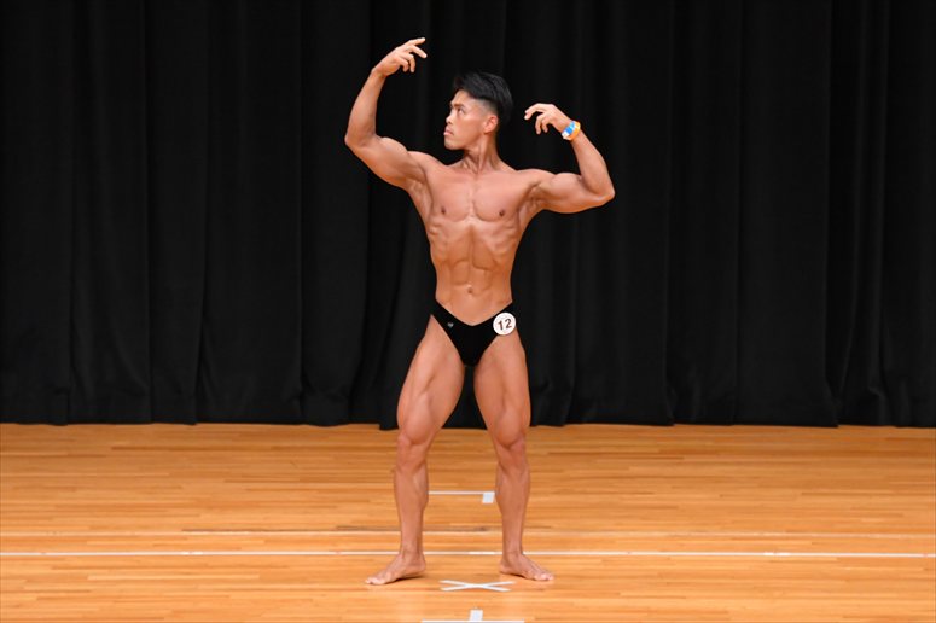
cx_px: 468
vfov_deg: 5.1
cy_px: 312
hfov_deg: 7.6
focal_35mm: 270
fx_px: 7017
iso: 4000
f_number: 5.6
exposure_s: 1/400
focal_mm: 180
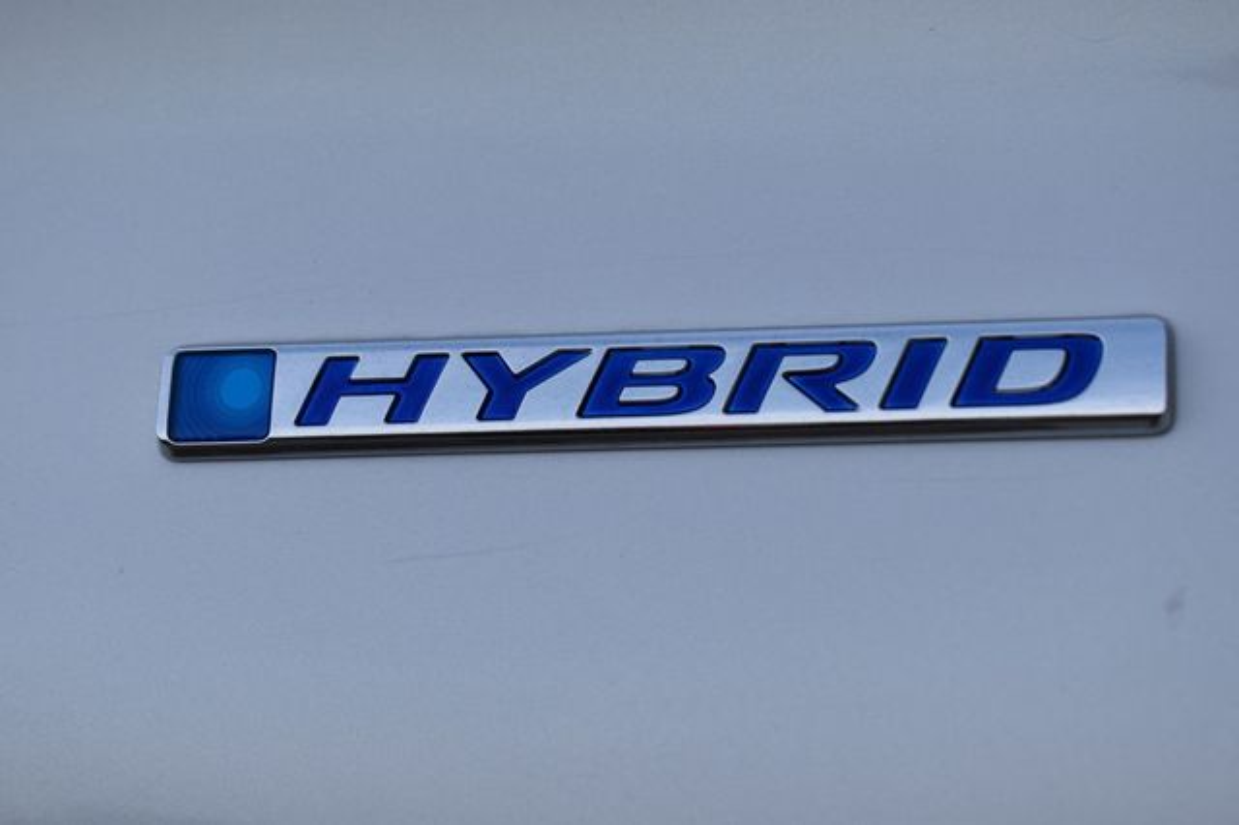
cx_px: 620
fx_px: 2838
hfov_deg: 24.6
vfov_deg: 16.5
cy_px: 412
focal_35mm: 82
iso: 200
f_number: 7.1
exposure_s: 1/320
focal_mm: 55
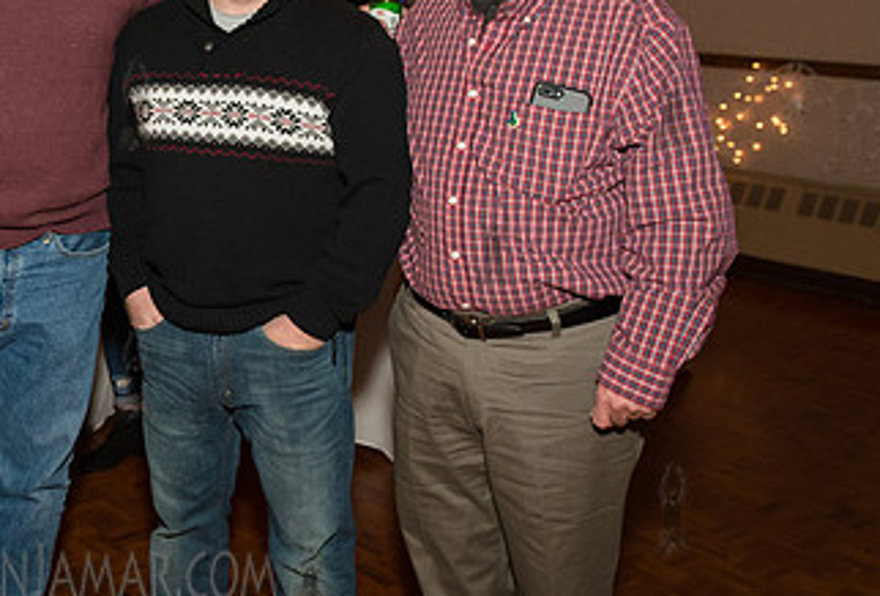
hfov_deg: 36.0
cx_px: 110
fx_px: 1277
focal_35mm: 52
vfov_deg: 25.8
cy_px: 124
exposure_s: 1/320
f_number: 4
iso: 1600
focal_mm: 24
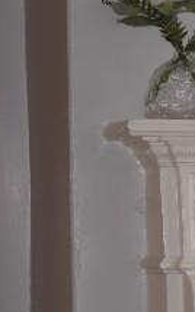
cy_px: 206
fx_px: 1639
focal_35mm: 193
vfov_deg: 10.8
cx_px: 403
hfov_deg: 6.6
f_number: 4.1
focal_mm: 19
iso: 250
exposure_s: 1/60
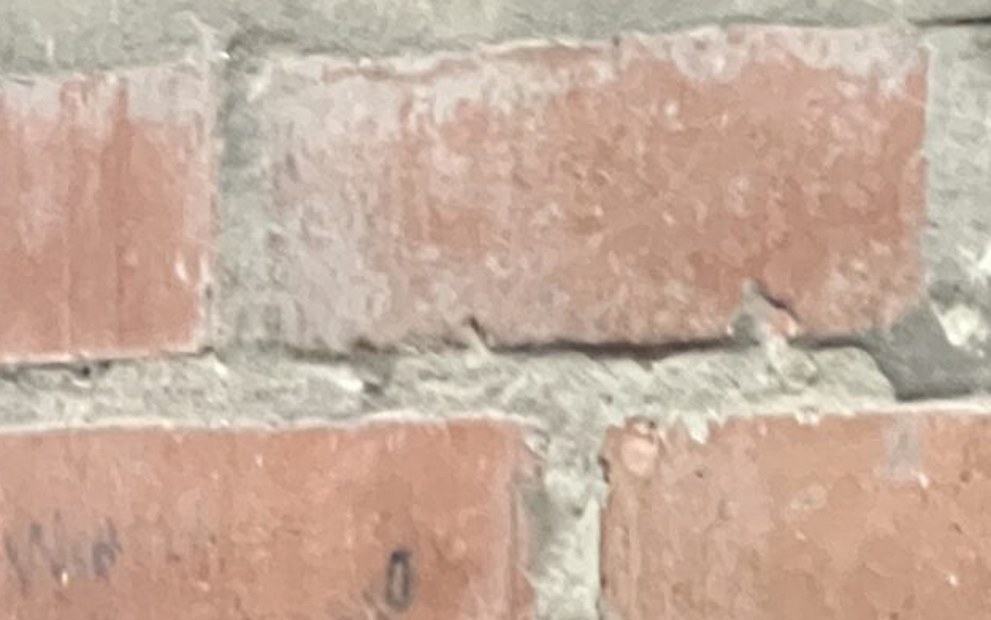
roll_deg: +1.4
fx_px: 10158
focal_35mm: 376
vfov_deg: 3.4
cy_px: 1862
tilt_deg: -7.1
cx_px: -160
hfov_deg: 5.6
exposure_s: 1/60
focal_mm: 9
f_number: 2.8
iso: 800
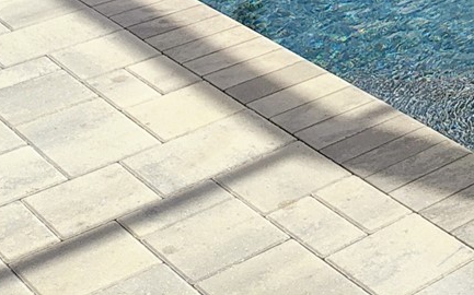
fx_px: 1265
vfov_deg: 11.5
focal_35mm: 98
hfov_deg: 19.0
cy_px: -358
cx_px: 685
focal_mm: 4.15
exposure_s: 1/2455
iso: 102
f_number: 1.5
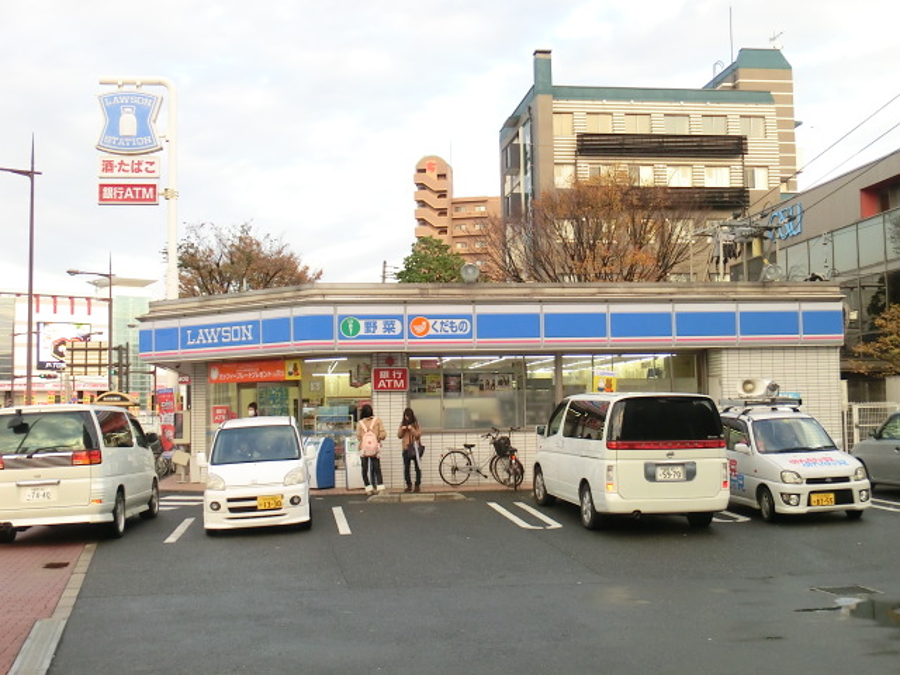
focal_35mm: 51
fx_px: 1326
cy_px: 338
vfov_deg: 28.6
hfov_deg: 37.5
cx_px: 450
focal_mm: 9.09
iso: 160
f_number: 4.4
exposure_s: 1/100
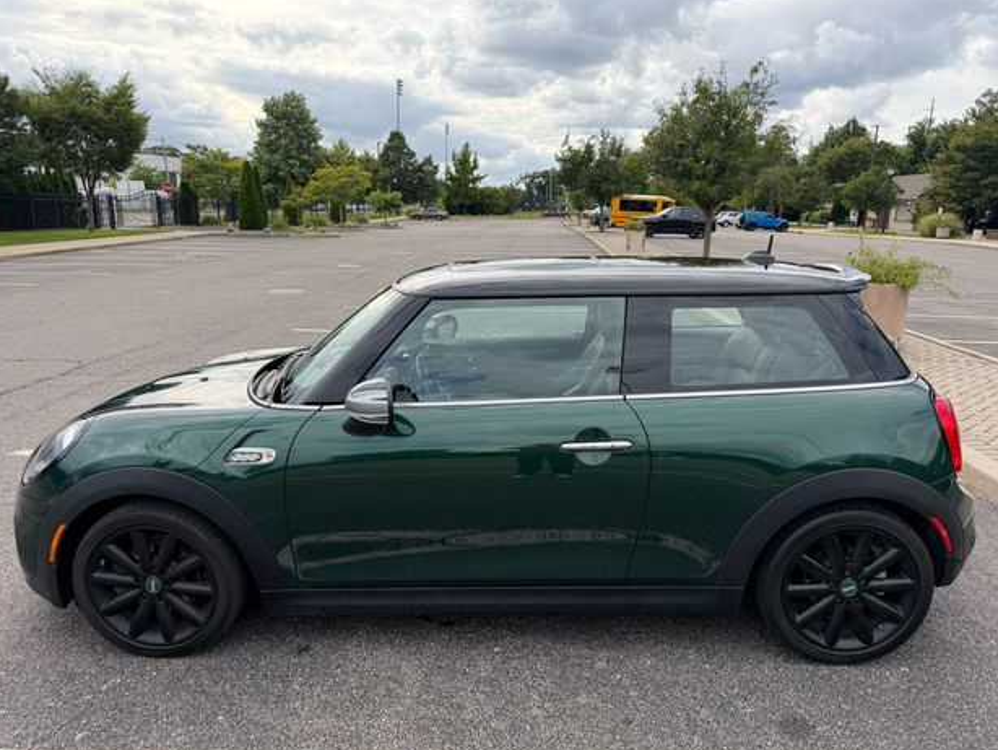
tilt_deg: -13.2
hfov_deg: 69.4
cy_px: 382
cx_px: 507
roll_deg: -1.1
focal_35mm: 25
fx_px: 721
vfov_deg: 54.9
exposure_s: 1/2611
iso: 100
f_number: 1.78
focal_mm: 6.76
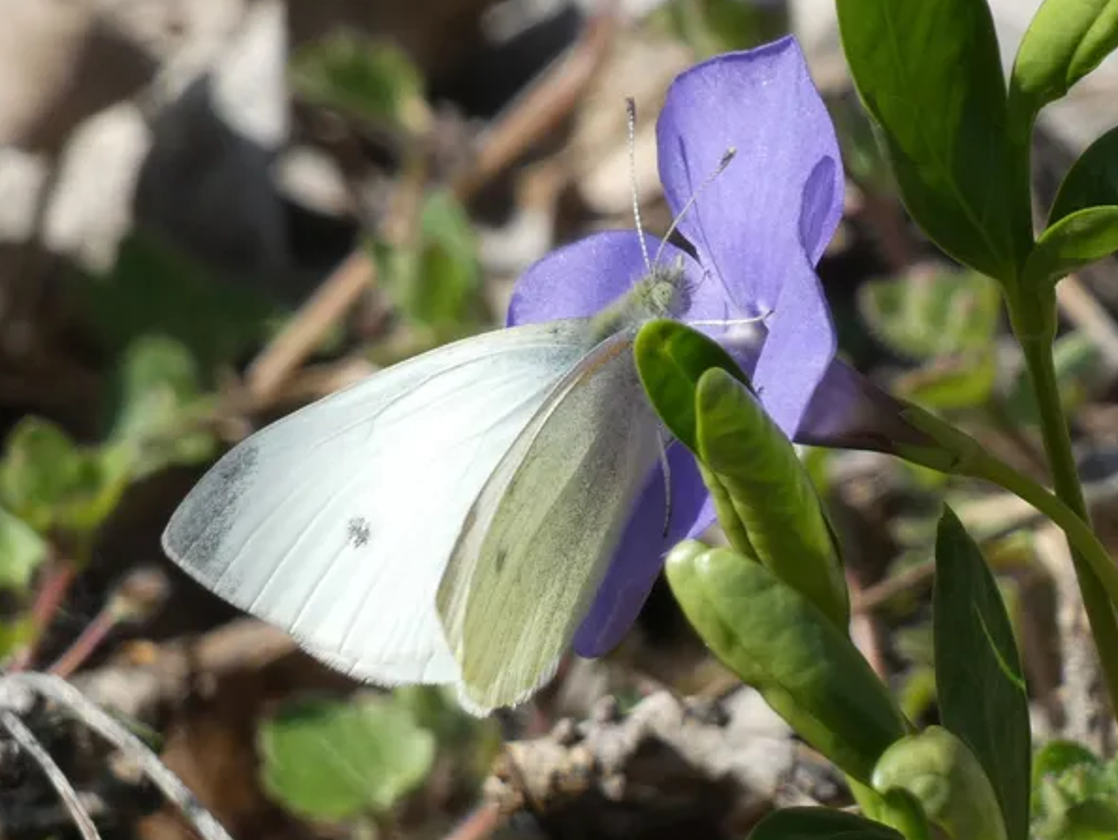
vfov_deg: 3.8
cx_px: 559
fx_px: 12601
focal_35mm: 390
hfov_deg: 5.1
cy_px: 424
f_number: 5.6
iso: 80
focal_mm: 64.9
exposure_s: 1/125
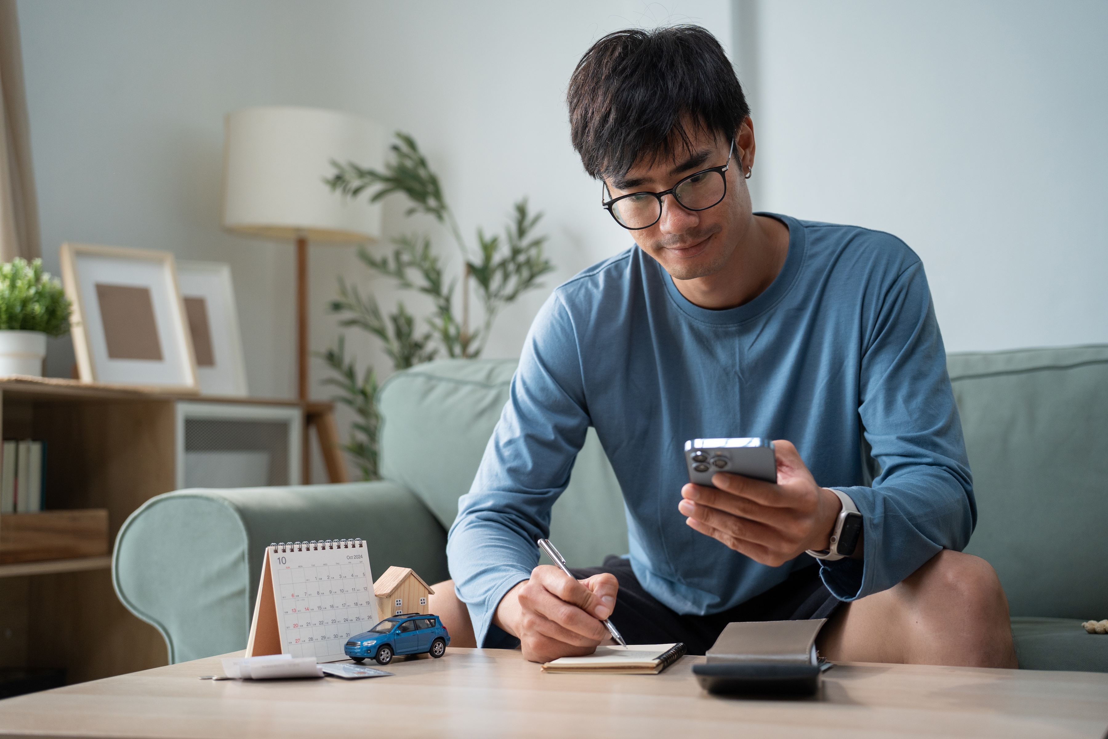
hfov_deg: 39.6
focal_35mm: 50
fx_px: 1539
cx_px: 554
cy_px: 370
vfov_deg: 27.0
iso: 640
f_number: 2.8
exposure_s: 1/250
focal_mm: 50
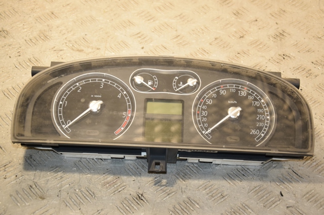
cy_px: 108
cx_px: 162
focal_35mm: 72
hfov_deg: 28.1
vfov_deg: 18.9
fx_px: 648
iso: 800
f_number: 5.6
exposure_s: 1/200
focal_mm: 48
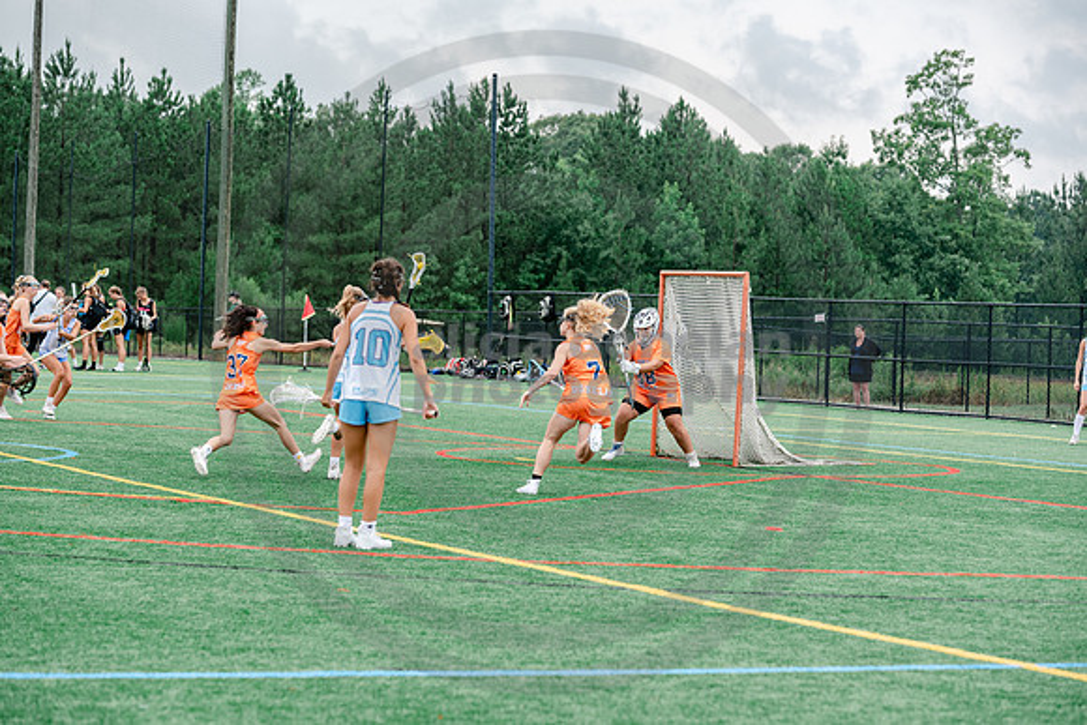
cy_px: 362
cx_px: 544
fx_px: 3503
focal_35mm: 116
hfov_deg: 17.6
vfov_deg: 11.8
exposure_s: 1/320
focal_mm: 116
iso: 250
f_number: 4.5
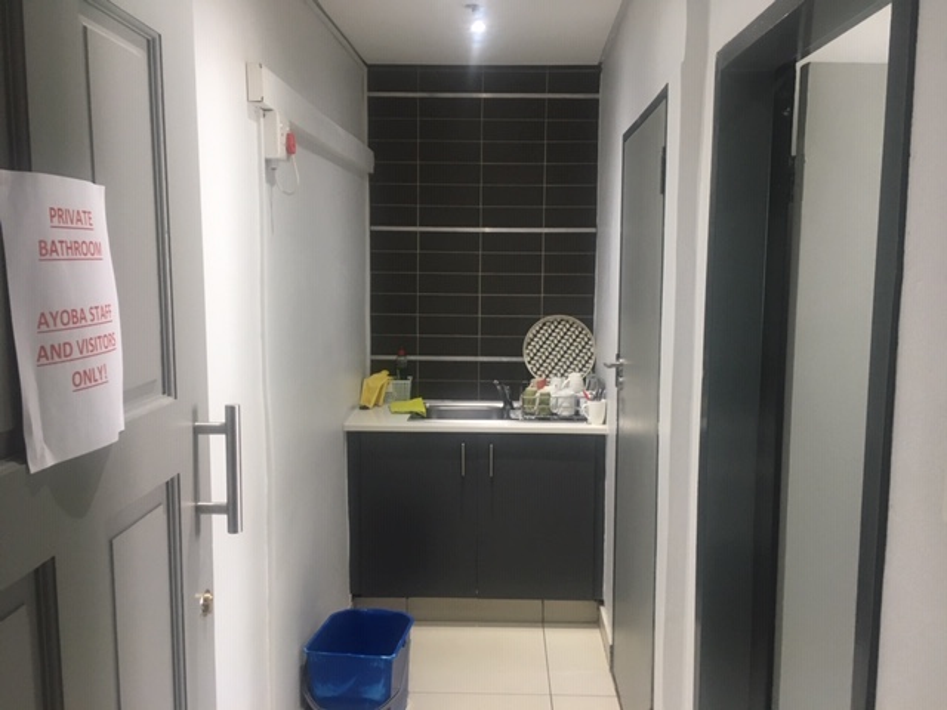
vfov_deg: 48.2
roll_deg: +0.9
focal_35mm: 29
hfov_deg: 61.7
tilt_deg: -7.9
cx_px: 474
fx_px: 793
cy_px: 355
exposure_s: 1/33
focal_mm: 4.15
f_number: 2.2
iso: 160
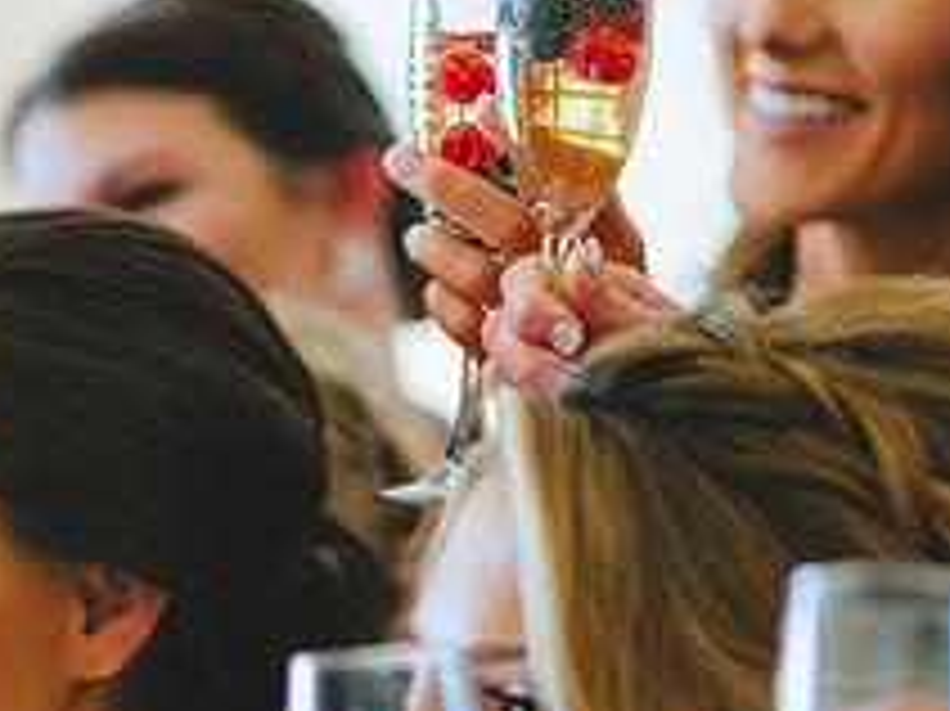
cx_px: -50
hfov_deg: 8.7
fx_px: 6171
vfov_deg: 6.6
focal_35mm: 225
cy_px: 857
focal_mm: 85
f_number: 2
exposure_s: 1/320
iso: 400
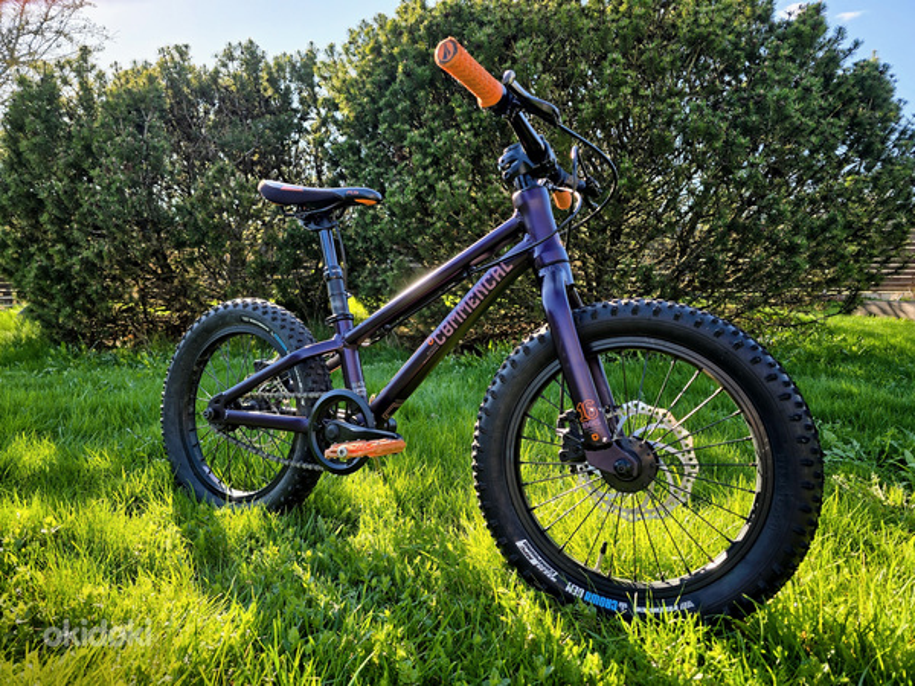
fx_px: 608
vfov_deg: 58.9
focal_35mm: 23
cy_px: 343
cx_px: 458
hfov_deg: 73.9
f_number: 1.7
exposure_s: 1/228
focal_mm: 6.3
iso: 12
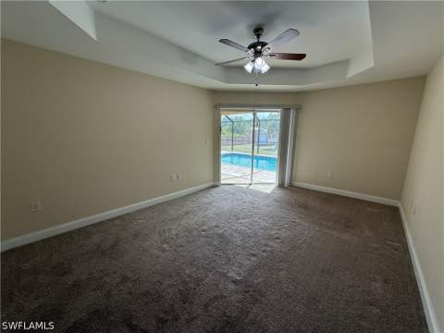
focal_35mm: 14
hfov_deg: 102.1
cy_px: 166
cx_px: 222
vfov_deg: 85.7
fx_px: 180
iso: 64
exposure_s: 1/171
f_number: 2.2
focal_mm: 2.22
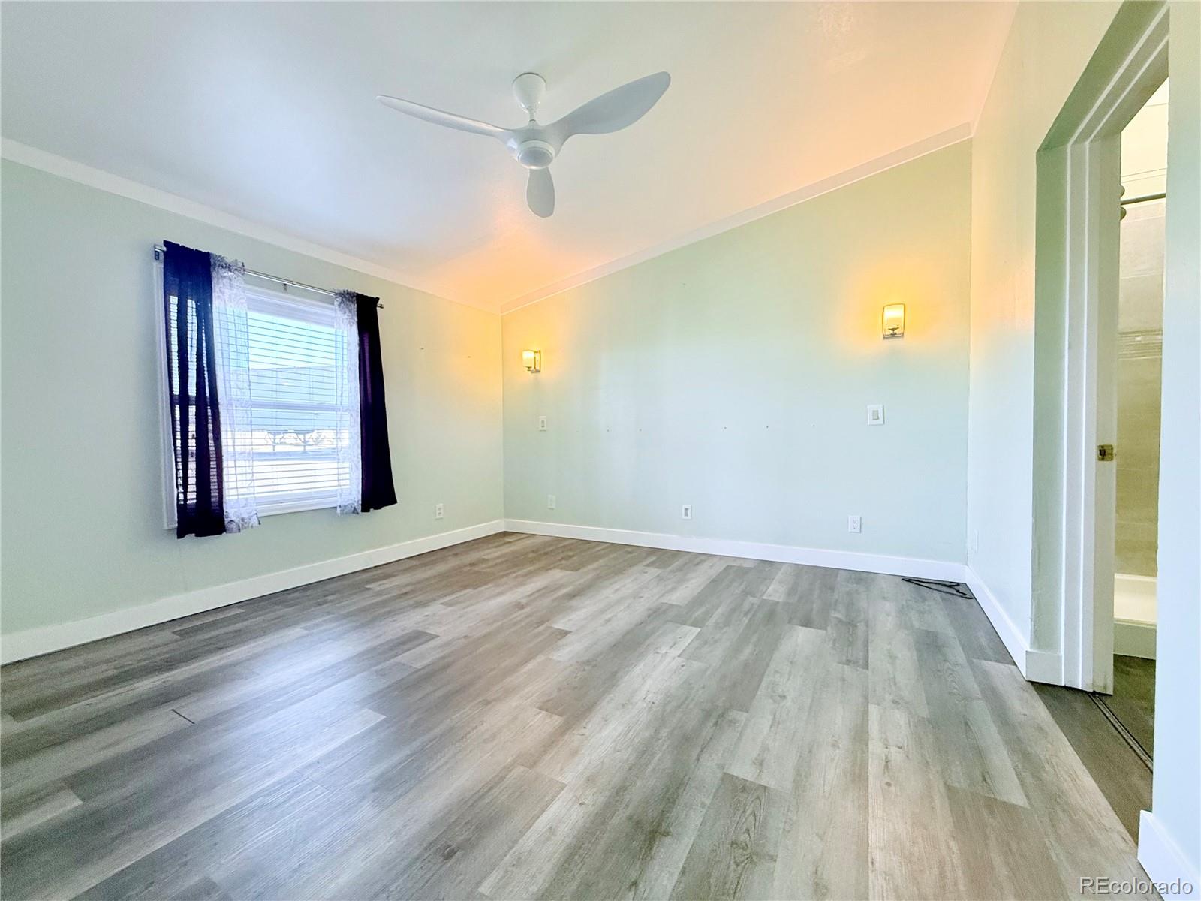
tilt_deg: -2.1
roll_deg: +0.2
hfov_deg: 102.1
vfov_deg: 85.7
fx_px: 486
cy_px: 450
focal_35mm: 14
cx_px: 600
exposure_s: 1/120
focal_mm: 2.22
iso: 320
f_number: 2.2
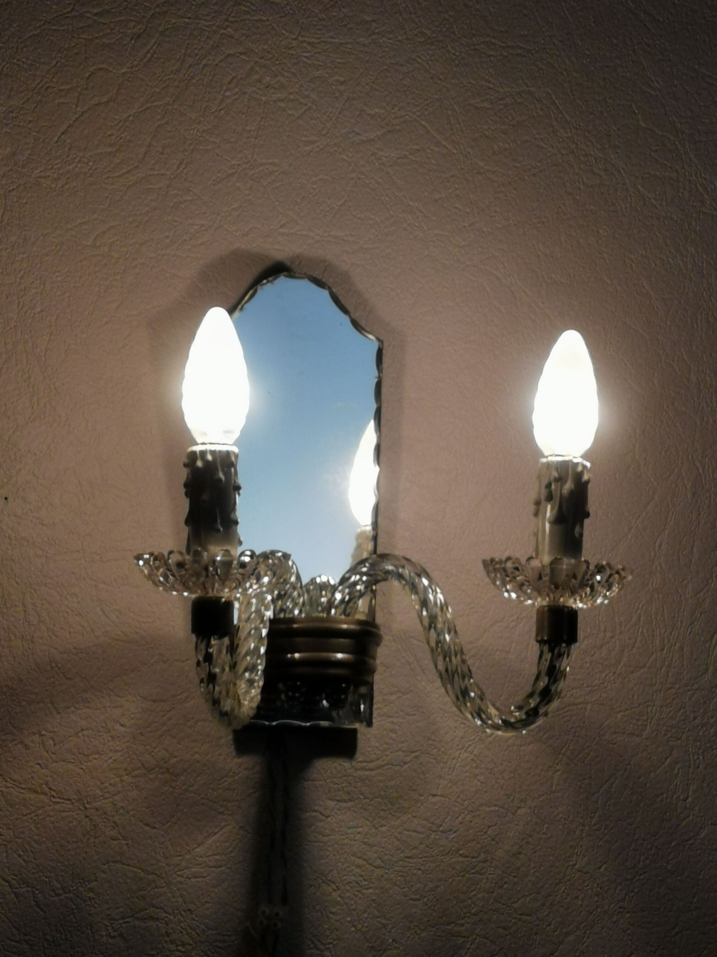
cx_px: 358
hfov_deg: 9.1
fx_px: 4502
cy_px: 478
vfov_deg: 12.1
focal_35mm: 163
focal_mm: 7.48
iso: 50
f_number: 2.4
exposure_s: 1/176
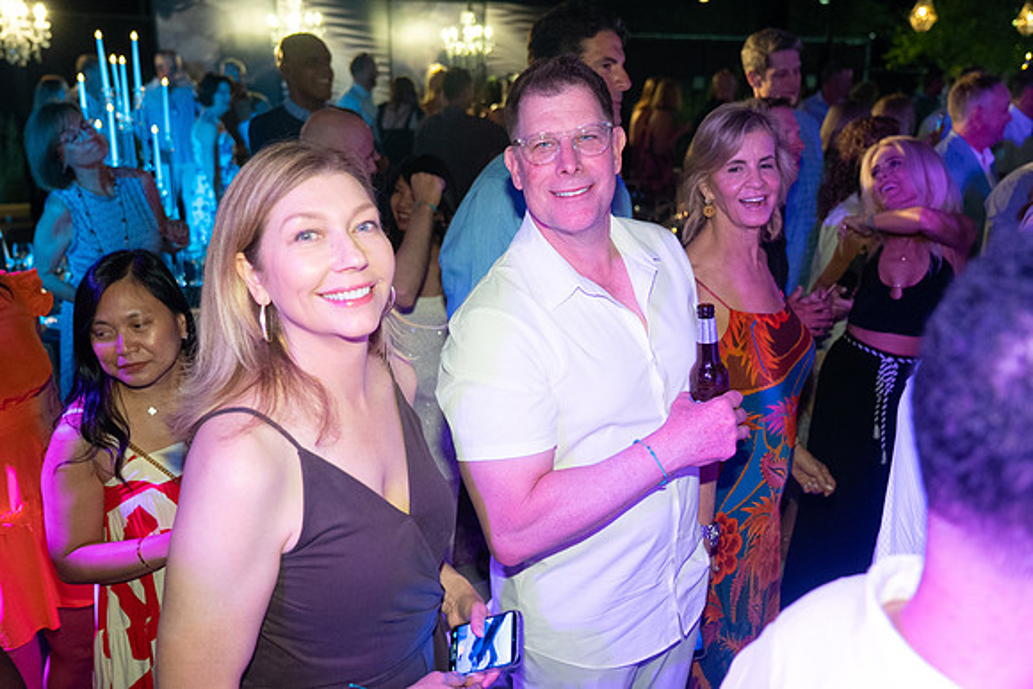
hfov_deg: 58.7
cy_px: 344
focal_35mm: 32
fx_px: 918
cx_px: 516
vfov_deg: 41.1
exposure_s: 1/125
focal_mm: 32
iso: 3200
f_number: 4
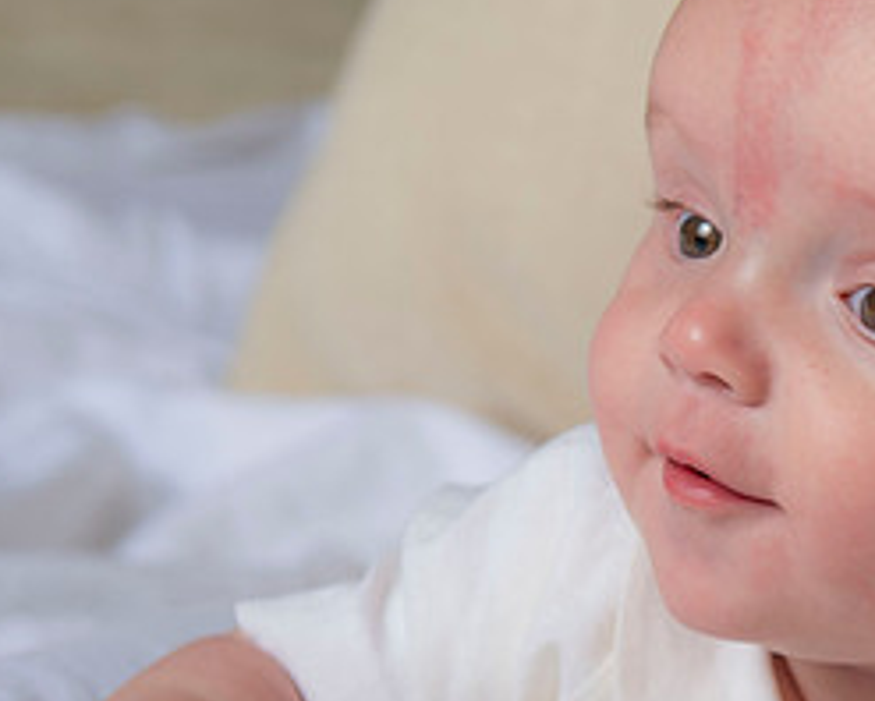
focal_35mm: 166
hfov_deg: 11.3
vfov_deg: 9.3
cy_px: 637
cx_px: 1125
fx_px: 4302
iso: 200
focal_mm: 58
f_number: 5
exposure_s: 1/200
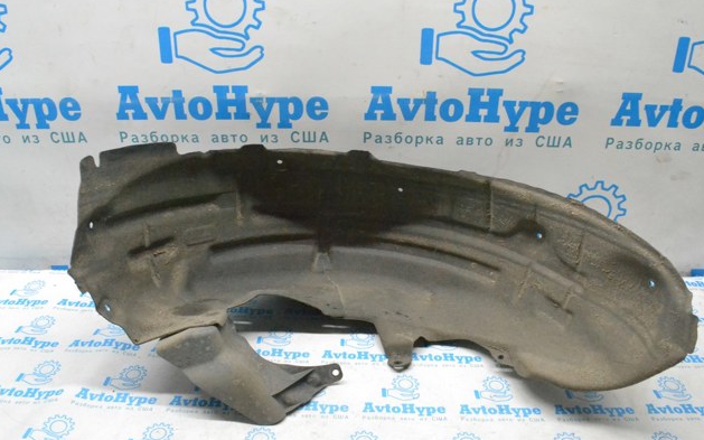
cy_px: 215
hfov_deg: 66.5
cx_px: 348
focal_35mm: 28
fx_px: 537
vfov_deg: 44.5
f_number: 9
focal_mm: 18
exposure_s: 1/160
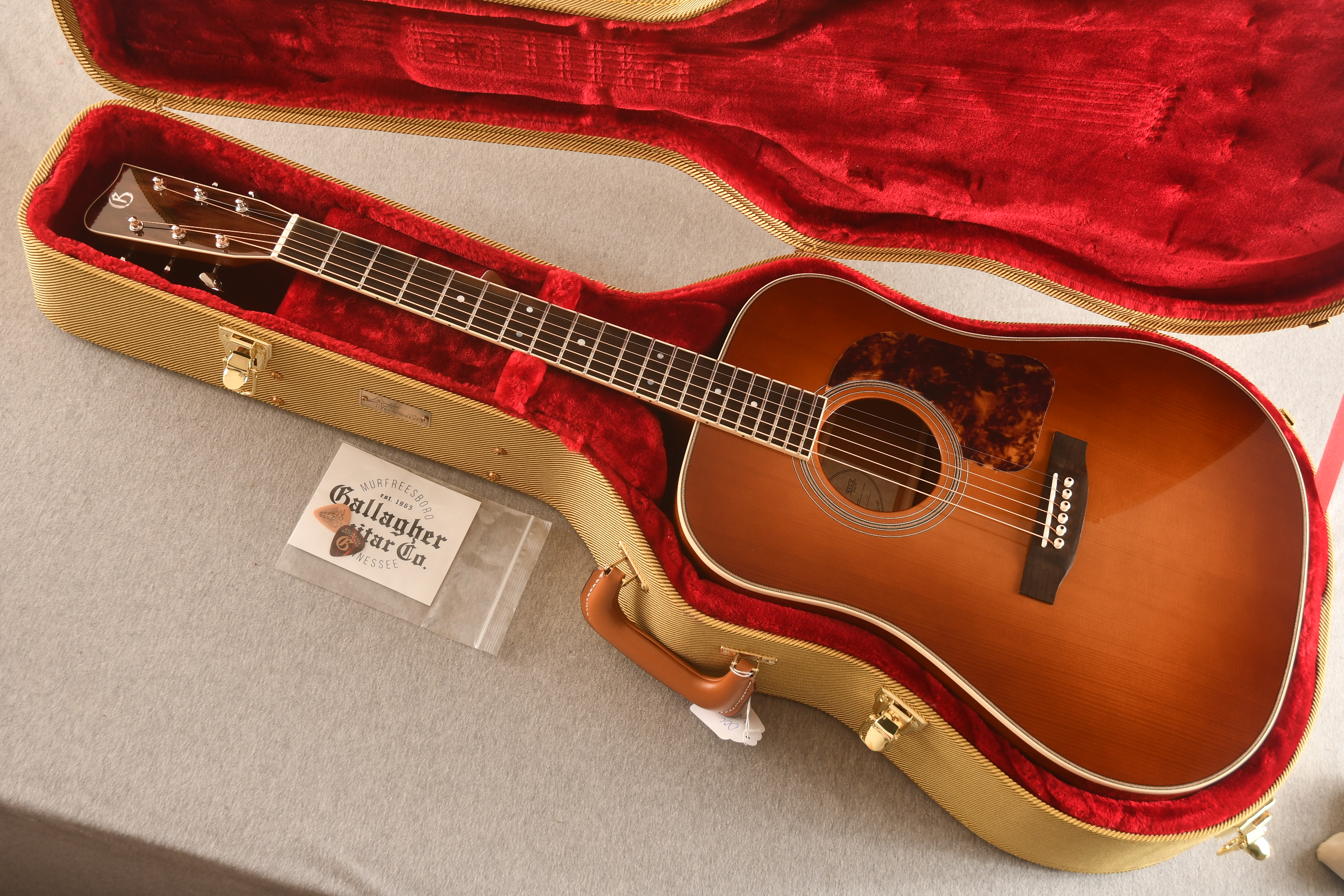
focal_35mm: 46
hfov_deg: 42.7
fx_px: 1717
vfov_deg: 29.2
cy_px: 448
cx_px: 672
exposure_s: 1/15
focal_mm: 31
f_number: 4.5
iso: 200
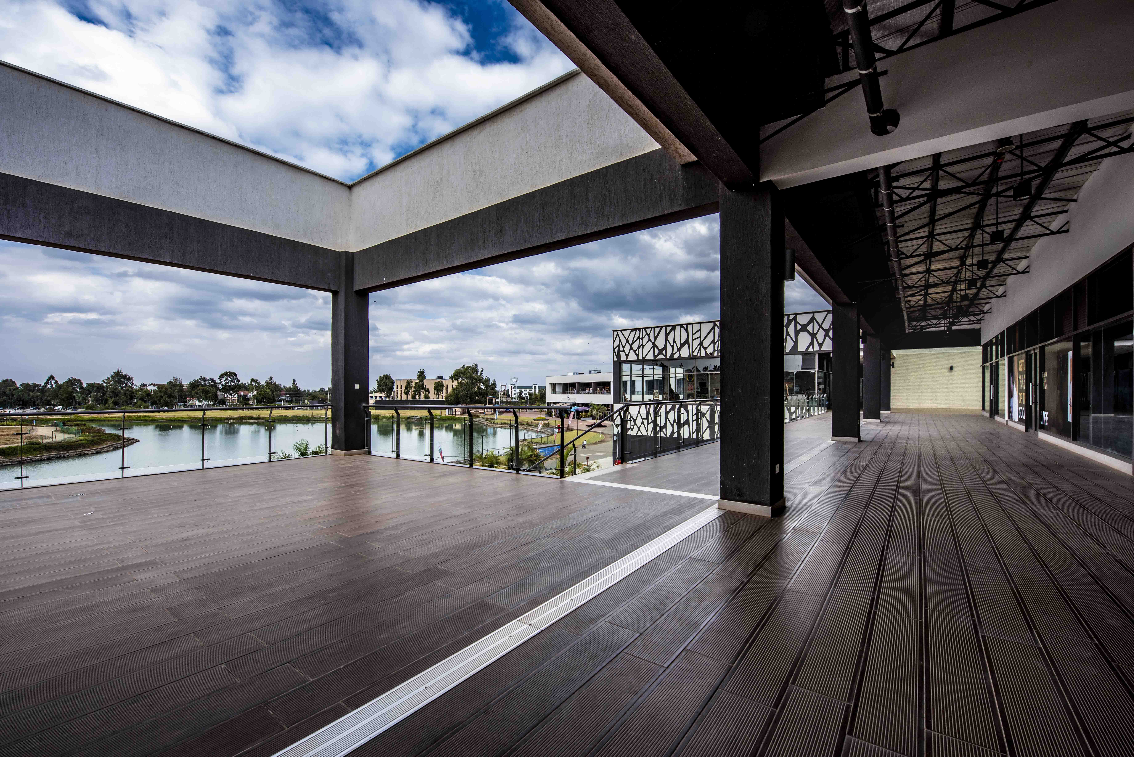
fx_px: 473
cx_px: 567
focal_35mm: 15
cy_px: 378
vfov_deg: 77.4
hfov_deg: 100.4
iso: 320
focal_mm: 15
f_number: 13
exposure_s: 1/125
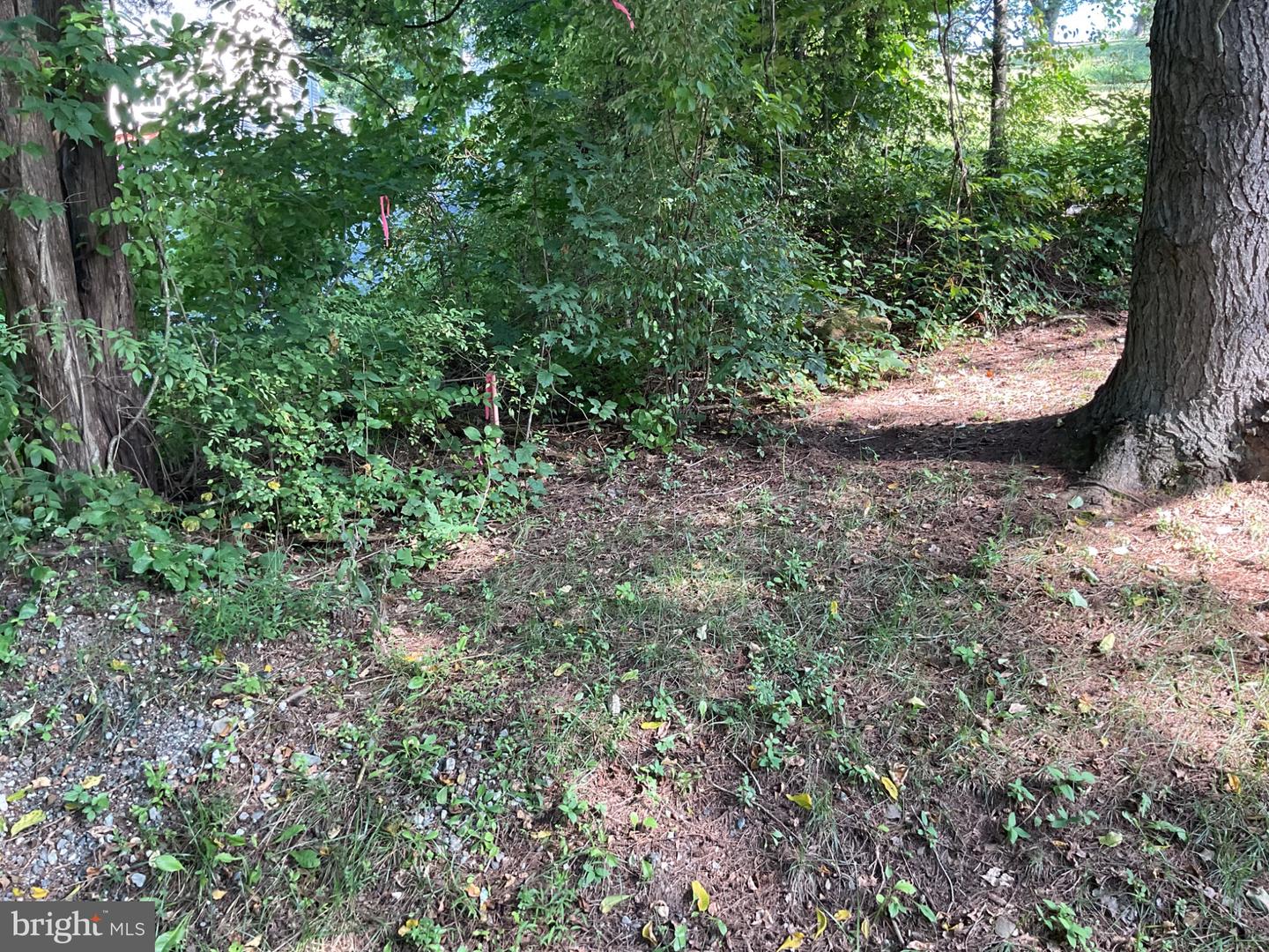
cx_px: 634
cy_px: 476
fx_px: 1063
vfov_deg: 48.2
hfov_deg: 61.7
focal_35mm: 29
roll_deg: +0.8
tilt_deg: -8.7
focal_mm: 3
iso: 64
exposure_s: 1/120
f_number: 1.8
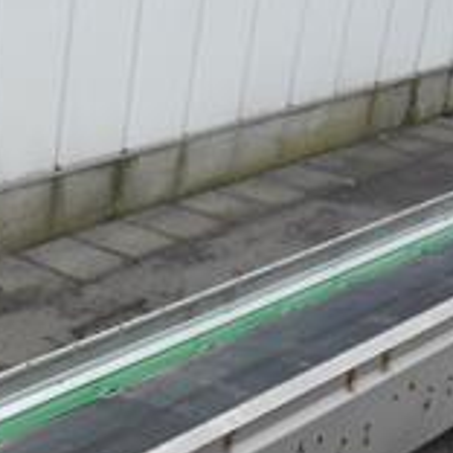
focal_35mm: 109
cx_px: -45
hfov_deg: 15.6
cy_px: 636
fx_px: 1614
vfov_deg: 15.0
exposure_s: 1/80
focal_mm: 15
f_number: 3.5
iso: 160
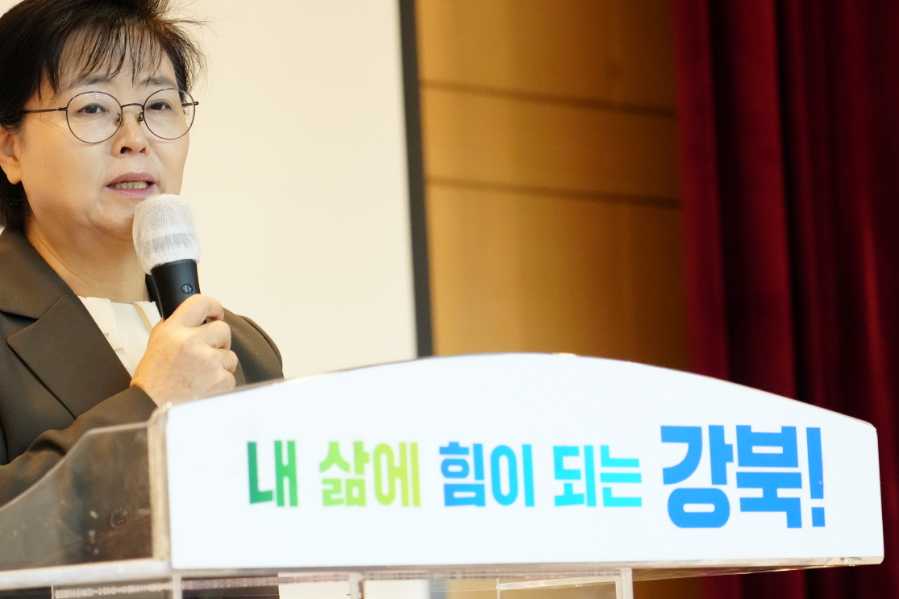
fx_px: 3346
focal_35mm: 134
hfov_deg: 15.3
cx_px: 391
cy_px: 369
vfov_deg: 10.2
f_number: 4
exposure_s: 1/125
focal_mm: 83
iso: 5000
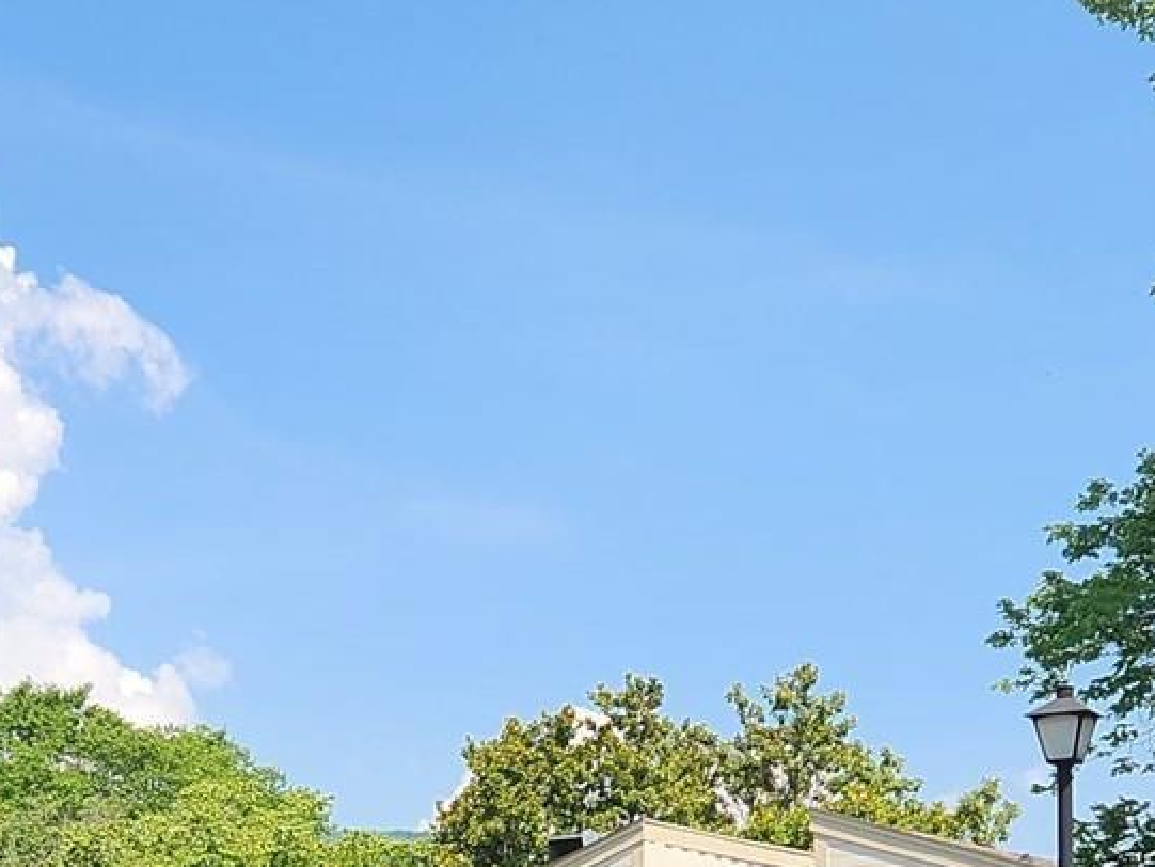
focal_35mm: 87
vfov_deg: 15.7
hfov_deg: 22.3
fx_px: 2903
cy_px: 1279
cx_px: 312
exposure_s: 1/1027
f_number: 1.8
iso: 20
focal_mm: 5.4
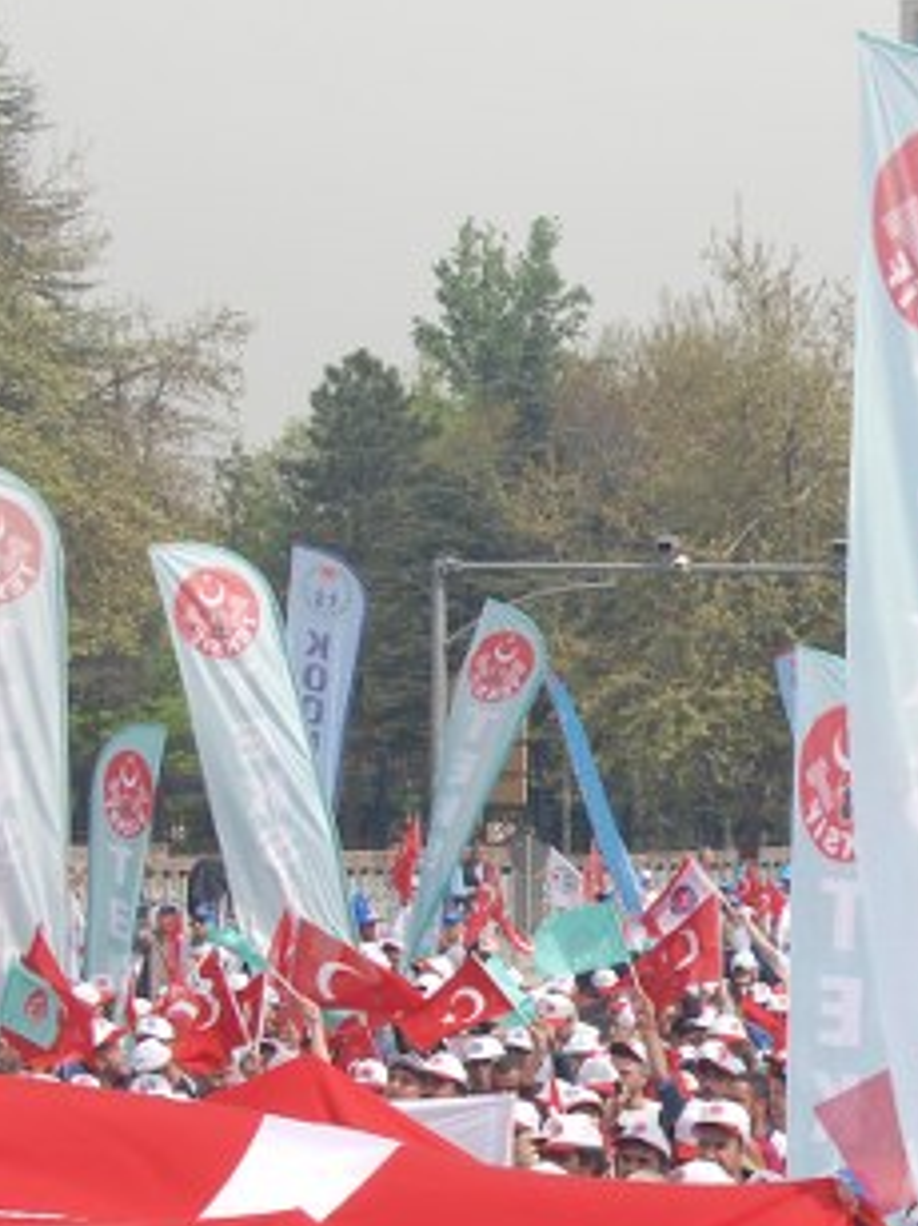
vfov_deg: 15.3
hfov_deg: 11.3
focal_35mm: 128
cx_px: 1110
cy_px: 962
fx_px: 4529
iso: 100
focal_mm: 34
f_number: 8
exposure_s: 1/250
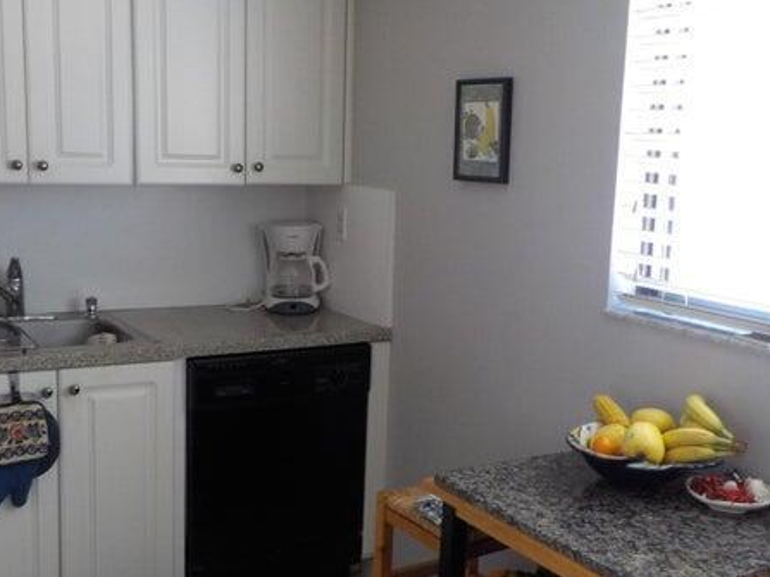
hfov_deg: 43.8
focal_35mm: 43
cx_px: 405
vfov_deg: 33.5
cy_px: 329
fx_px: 956
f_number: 3.3
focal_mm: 4.1
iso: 320
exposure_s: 1/30
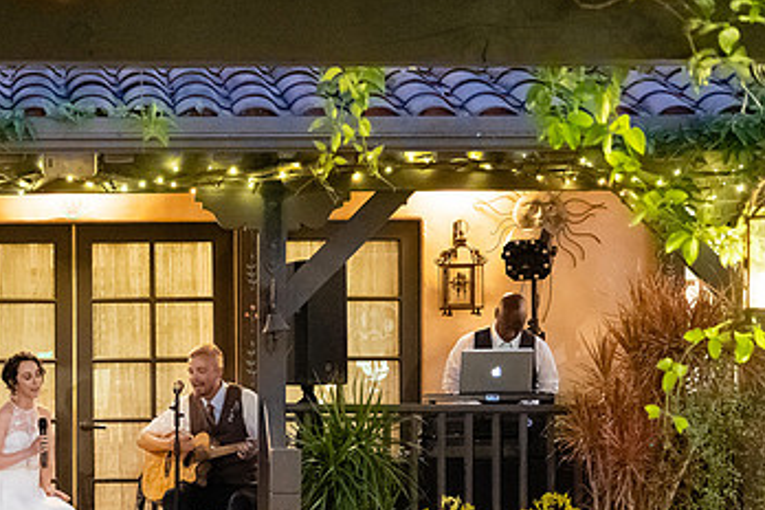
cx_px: 121
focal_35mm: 128
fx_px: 2720
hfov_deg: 15.9
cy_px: 442
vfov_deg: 10.7
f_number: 4
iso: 8000
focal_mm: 70
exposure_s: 1/60
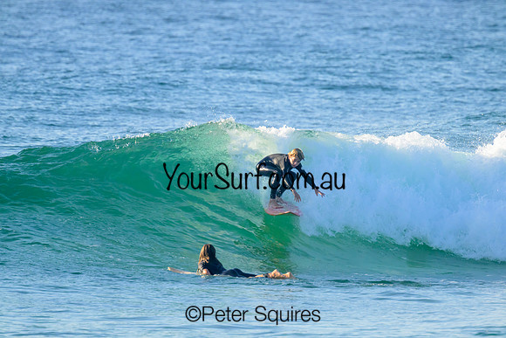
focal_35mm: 700
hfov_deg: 2.9
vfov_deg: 2.0
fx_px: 9841
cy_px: 169
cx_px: 253
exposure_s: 1/2000
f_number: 11
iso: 1800
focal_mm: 700
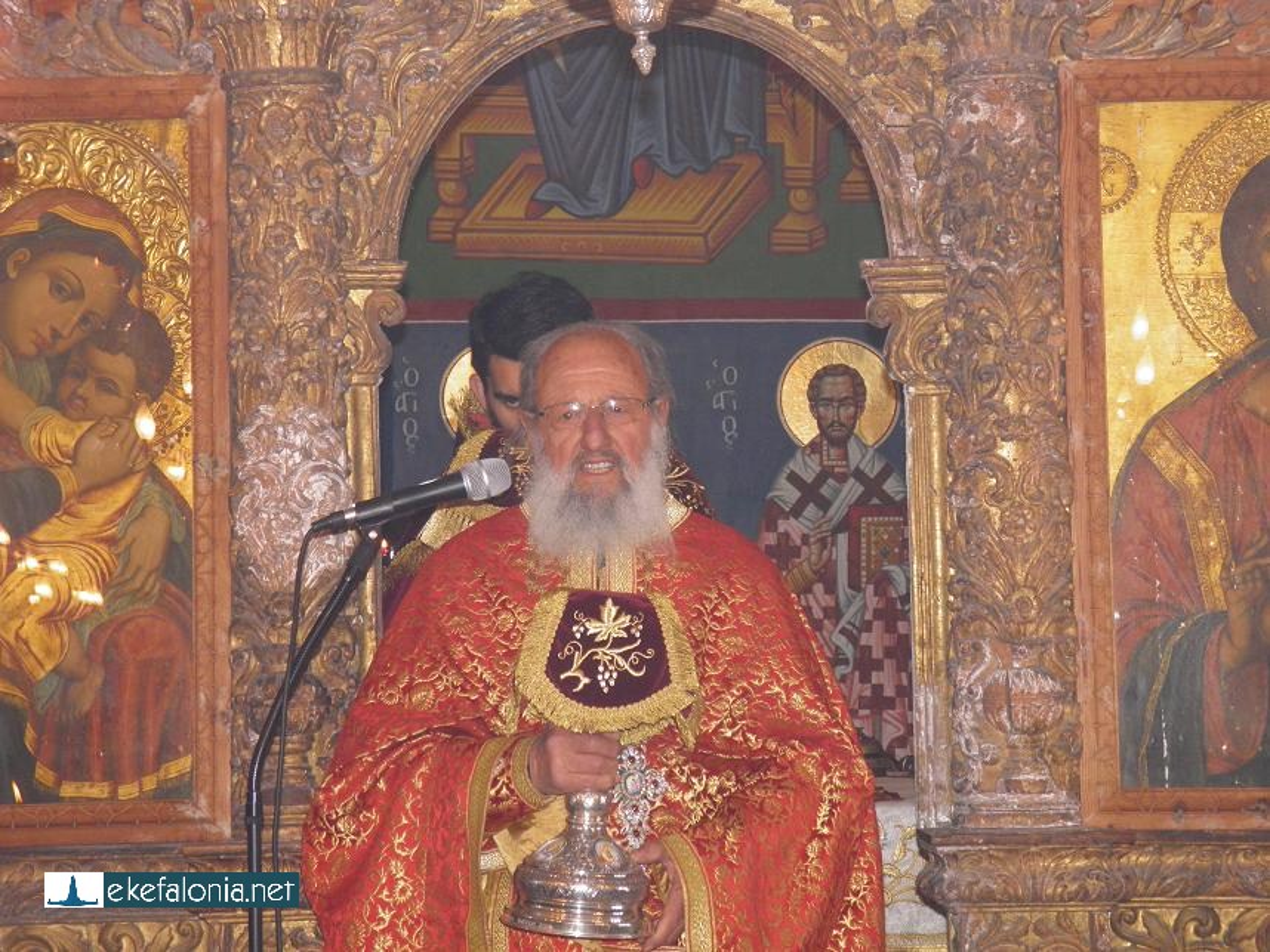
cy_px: 476
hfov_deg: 24.4
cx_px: 635
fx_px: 2936
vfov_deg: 18.4
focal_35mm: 80
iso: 200
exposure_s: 1/100
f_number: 3.9
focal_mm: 14.4
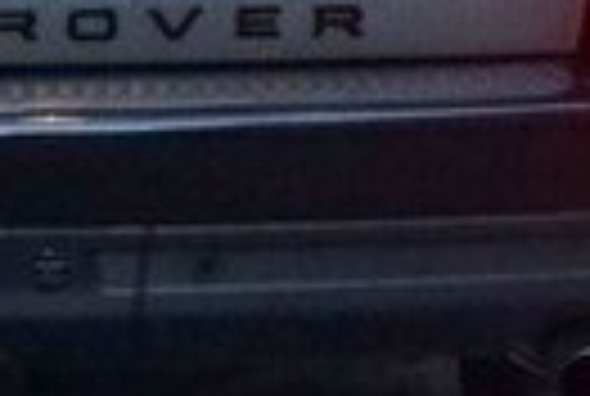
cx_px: -153
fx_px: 3220
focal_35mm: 196
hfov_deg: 10.3
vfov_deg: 7.0
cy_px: -176
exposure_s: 1/60
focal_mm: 26
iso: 3200
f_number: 5.6
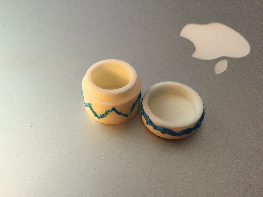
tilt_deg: -51.9
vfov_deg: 48.2
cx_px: 132
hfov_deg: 61.7
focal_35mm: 29
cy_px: 98
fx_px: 220
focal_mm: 4.15
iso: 250
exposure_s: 1/30
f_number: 2.2
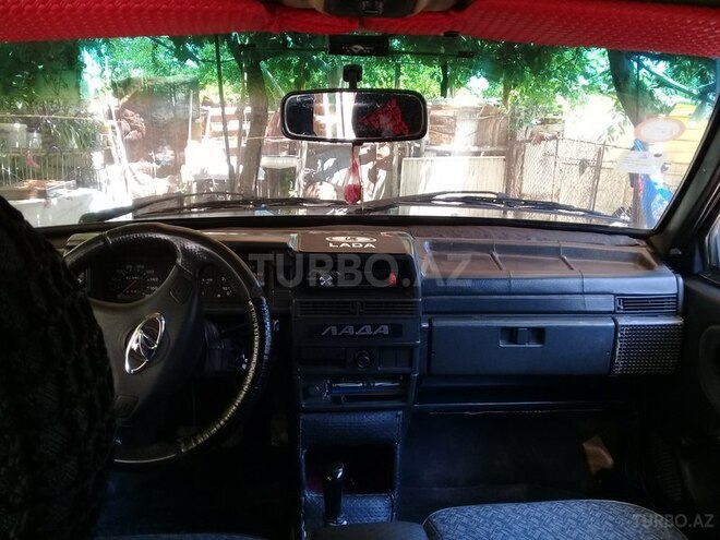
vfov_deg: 45.4
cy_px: 270
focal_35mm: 31
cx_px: 360
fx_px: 645
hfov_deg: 58.4
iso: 64
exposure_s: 1/33
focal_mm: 3.3
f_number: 2.2
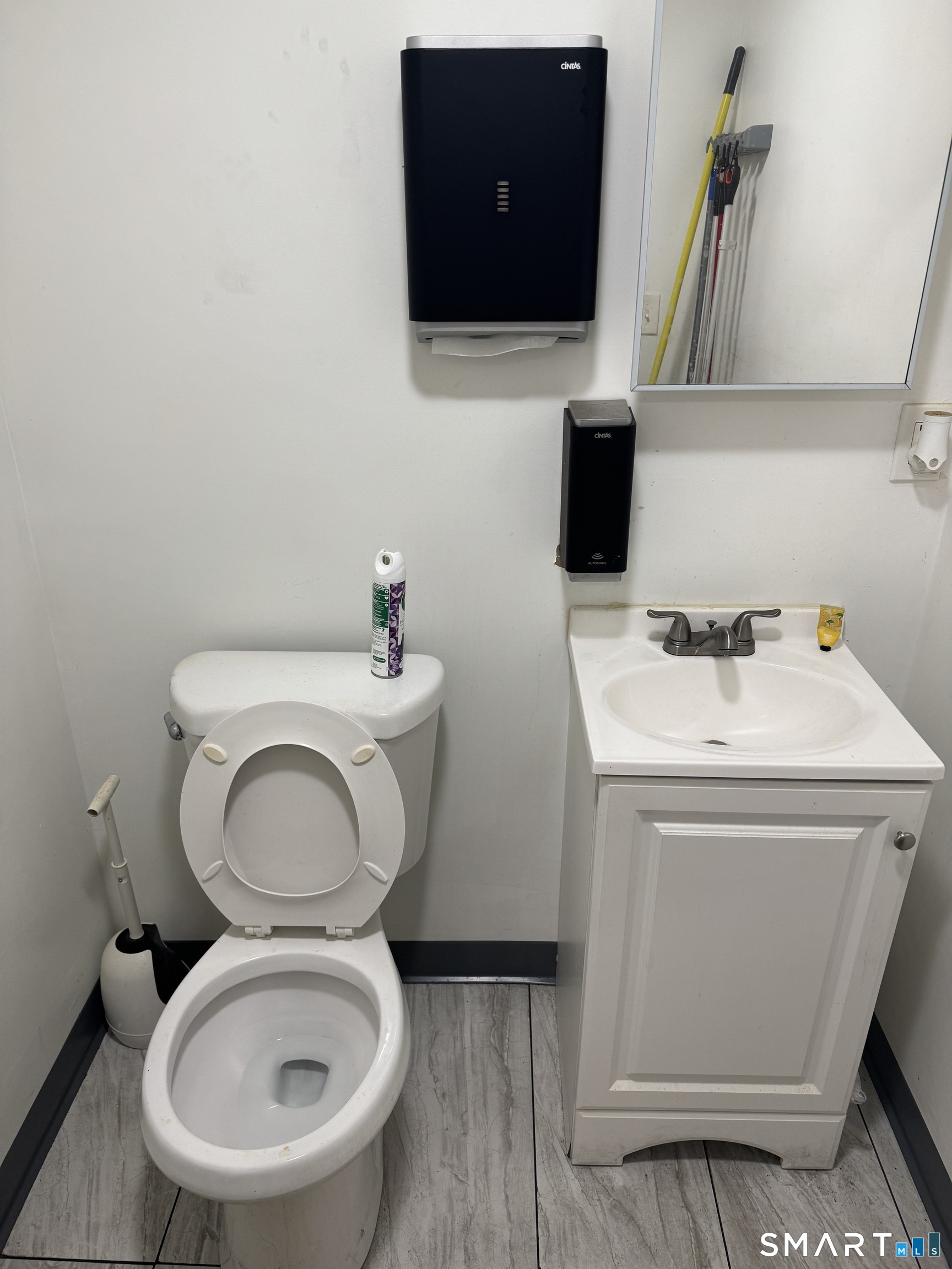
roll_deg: +1.1
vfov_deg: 71.6
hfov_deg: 56.8
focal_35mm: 24
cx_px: 476
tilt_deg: -24.6
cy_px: 634
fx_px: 880
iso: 125
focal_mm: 6.76
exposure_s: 1/60
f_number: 1.78
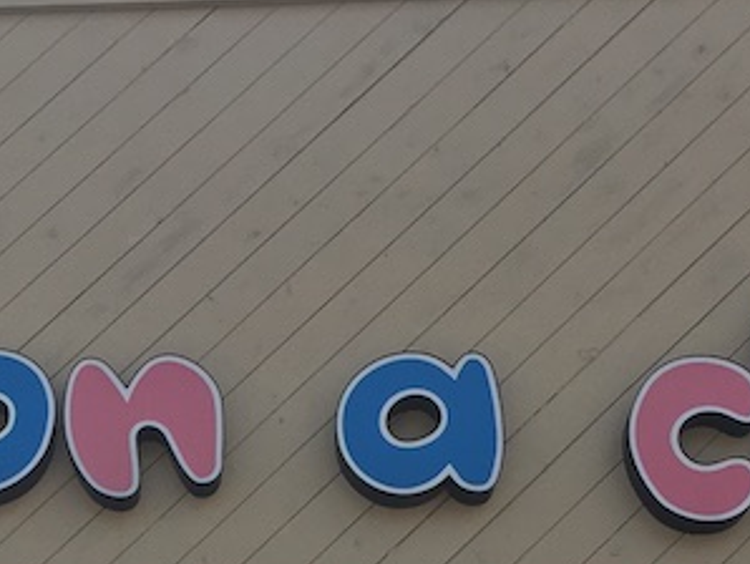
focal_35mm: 105
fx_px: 2277
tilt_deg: +20.1
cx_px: 8
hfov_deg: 18.3
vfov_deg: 13.5
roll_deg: -1.7
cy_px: 768
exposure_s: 1/1923
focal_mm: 4.15
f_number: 2.2
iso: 25
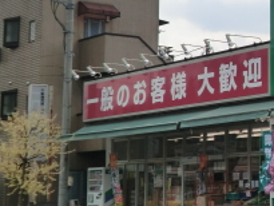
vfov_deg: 13.9
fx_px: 840
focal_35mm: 106
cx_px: 425
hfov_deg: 16.7
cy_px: 55
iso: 80
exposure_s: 1/200
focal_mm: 6.1
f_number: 8.4
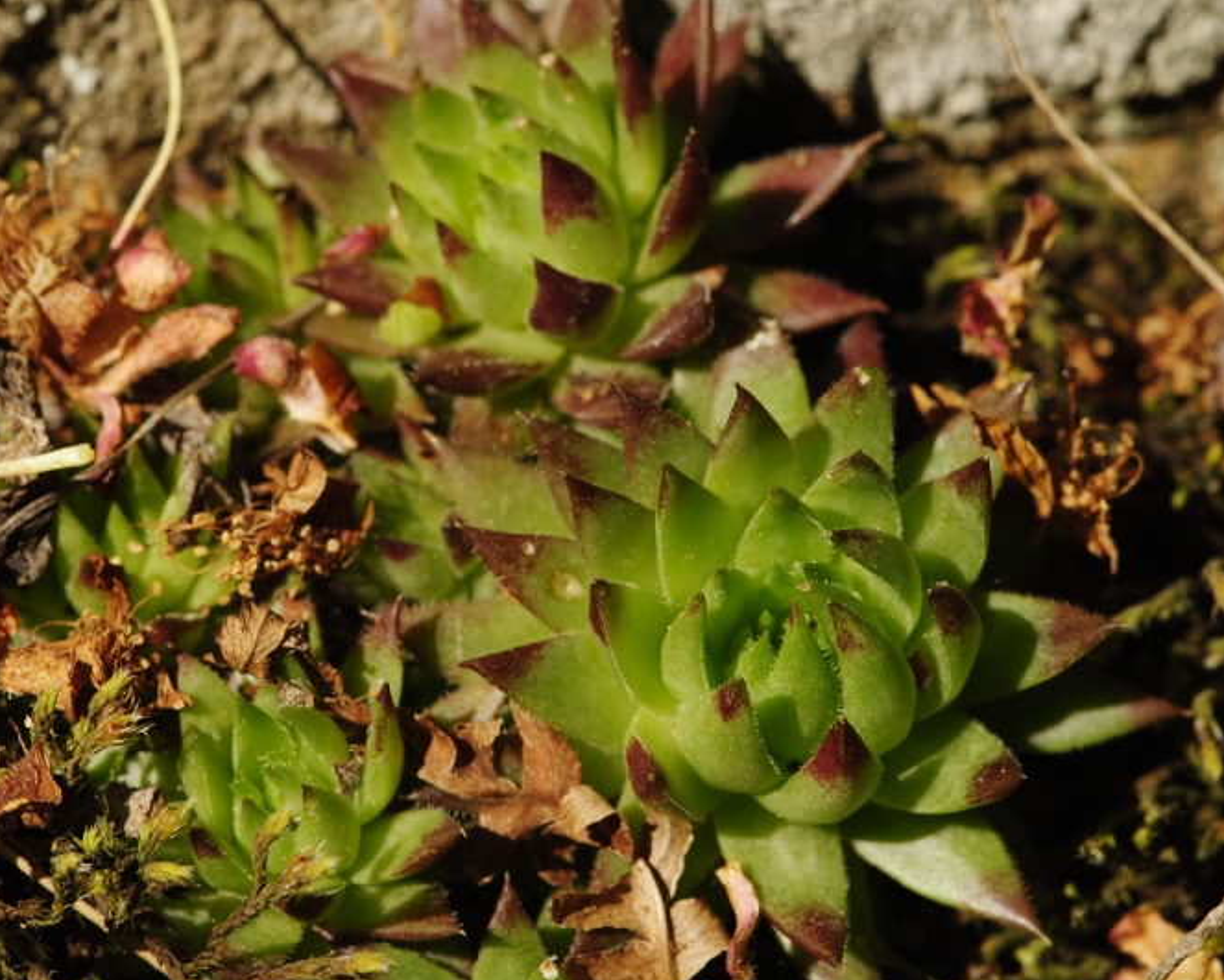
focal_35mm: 145
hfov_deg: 13.3
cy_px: 493
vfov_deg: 10.7
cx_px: 493
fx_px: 5239
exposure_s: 1/160
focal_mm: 85
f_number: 10
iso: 100
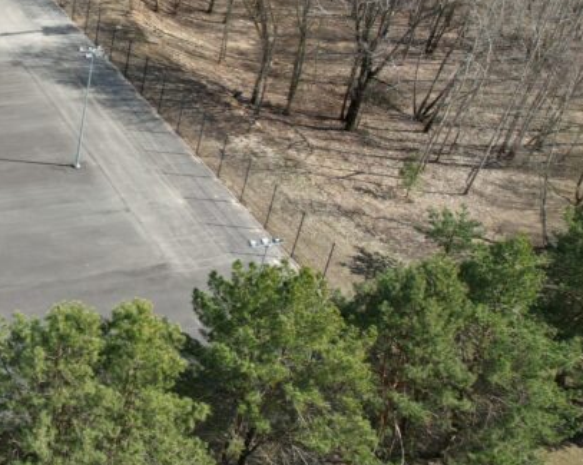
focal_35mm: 52
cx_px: -117
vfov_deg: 28.3
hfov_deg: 30.5
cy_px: 69
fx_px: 897
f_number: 2.8
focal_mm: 8.38
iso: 100
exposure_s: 1/1250
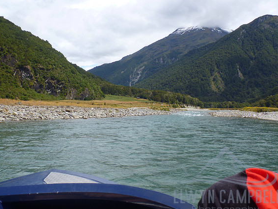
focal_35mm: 35
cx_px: 138
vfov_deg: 40.7
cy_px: 105
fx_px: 281
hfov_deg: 52.6
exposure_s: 1/800
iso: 100
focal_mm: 6
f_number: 3.7
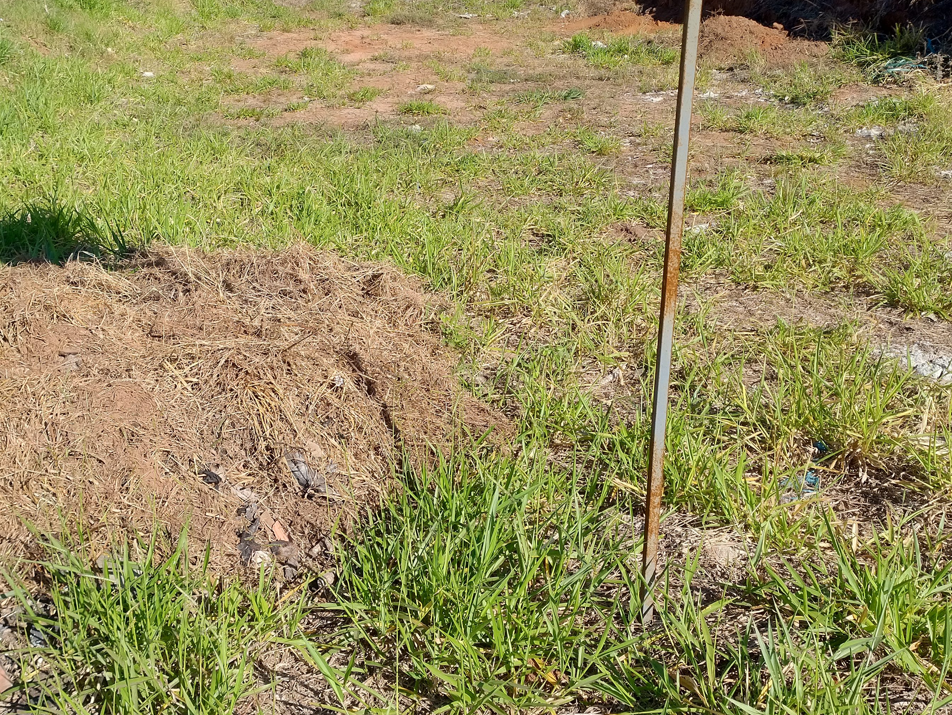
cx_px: 447
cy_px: 290
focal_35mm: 43
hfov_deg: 43.8
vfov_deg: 33.5
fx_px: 1183
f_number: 1.7
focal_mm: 4.71
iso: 100
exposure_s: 1/498
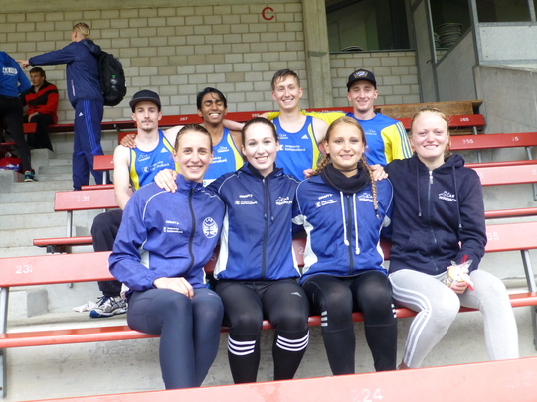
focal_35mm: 34
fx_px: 527
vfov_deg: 41.8
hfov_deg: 54.0
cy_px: 201
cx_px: 268
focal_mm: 6.1
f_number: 3.7
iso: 400
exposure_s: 1/80
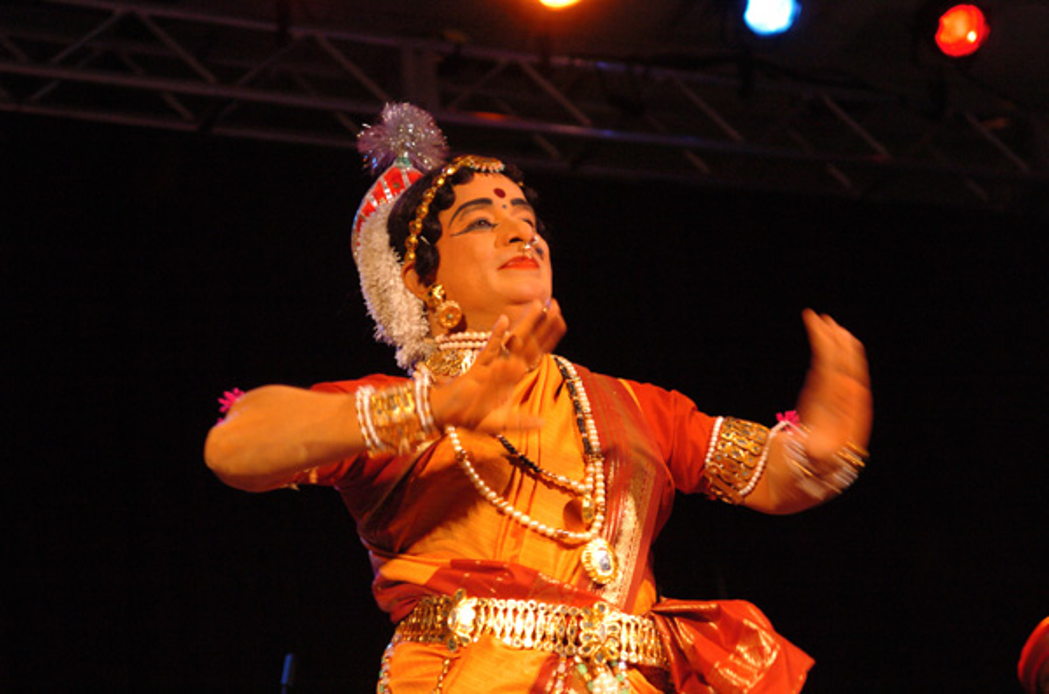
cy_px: 347
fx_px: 2398
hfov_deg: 24.7
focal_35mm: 82
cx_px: 524
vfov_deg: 16.5
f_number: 2.8
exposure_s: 1/100
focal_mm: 55
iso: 800
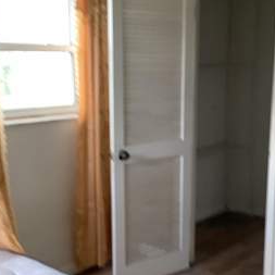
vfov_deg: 32.7
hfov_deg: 32.7
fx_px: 467
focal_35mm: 52
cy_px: 159
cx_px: 158
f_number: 2.4
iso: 80
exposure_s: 1/60
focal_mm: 3.3
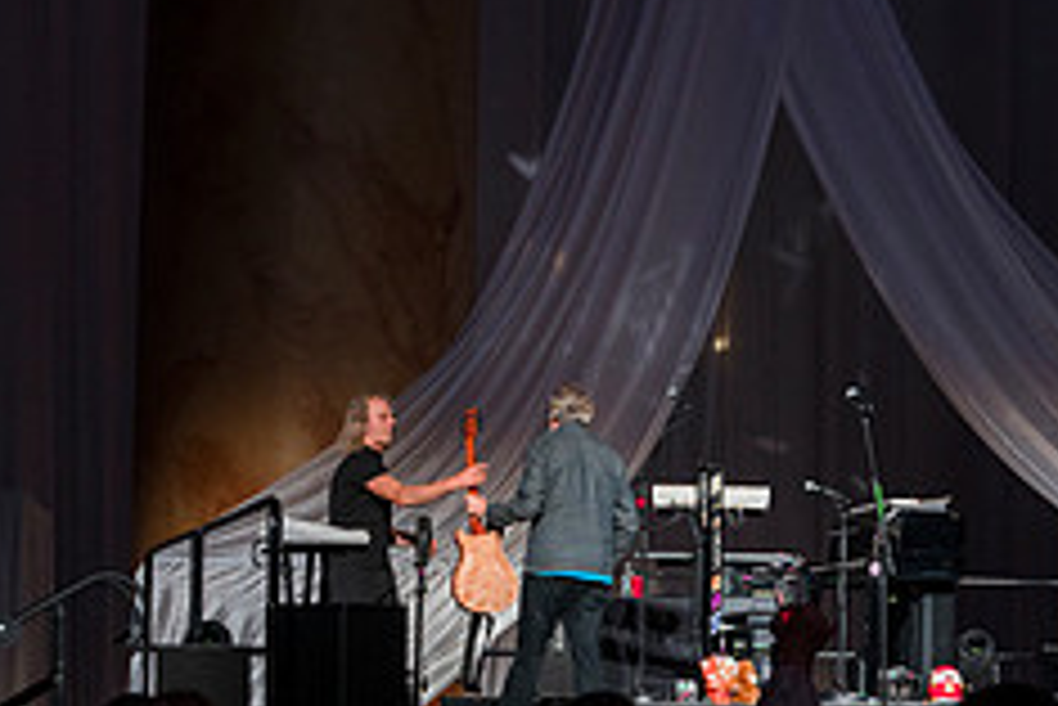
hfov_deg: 26.0
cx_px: 1040
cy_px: 618
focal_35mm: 74
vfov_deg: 18.2
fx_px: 2176
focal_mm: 28
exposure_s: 1/100
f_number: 4
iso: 800
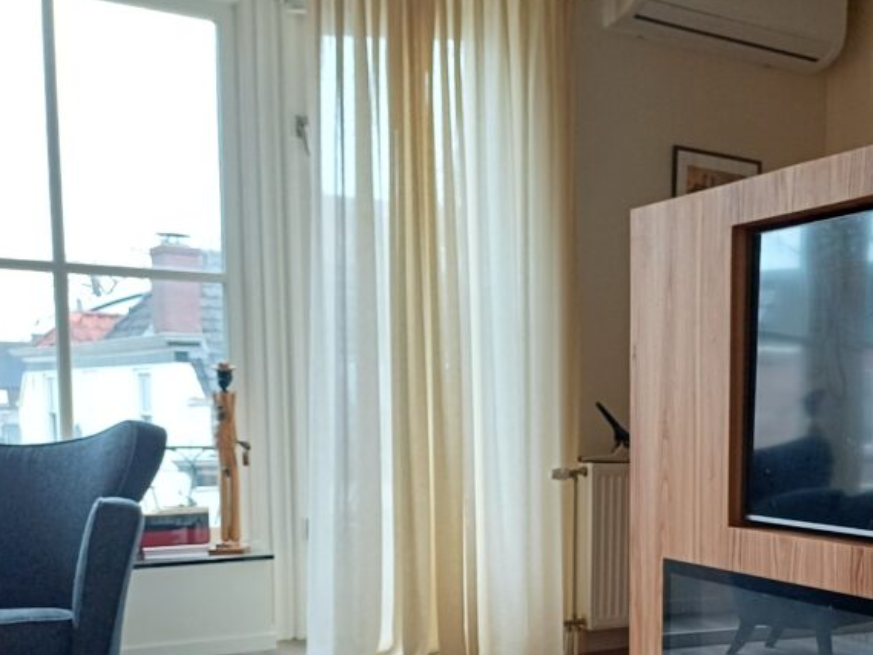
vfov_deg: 31.3
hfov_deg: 40.1
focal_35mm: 45
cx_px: 718
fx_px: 1135
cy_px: 529
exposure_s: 1/25
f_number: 1.8
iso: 400
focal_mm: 4.65
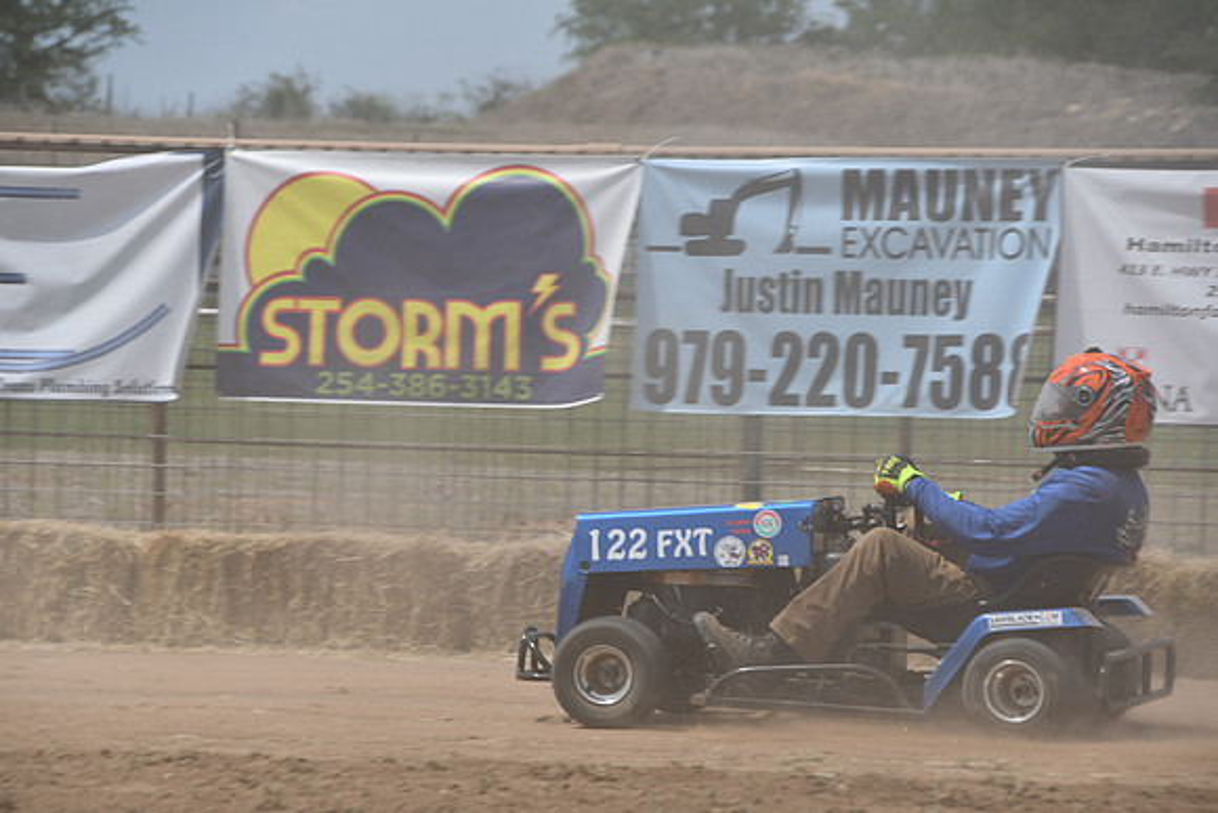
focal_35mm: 262
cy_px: 406
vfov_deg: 5.2
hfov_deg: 7.9
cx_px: 609
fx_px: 8866
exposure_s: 1/500
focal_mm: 175
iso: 100
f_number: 8
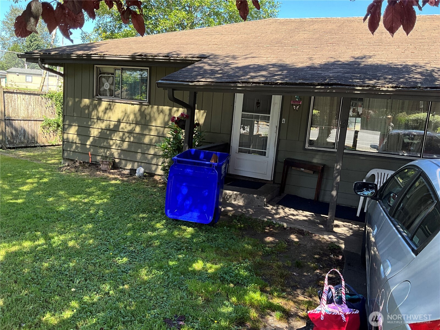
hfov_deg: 61.7
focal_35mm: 29
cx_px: 220
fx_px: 369
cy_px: 165
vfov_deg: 48.2
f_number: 1.8
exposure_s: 1/154
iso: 32
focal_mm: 3
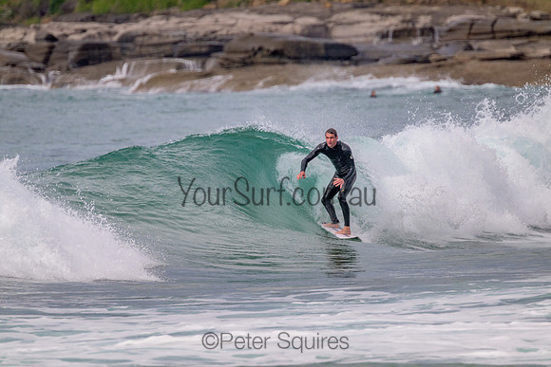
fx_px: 12247
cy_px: 184
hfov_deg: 2.6
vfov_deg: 1.7
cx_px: 276
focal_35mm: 800
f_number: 11
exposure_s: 1/2000
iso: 1250
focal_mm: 800
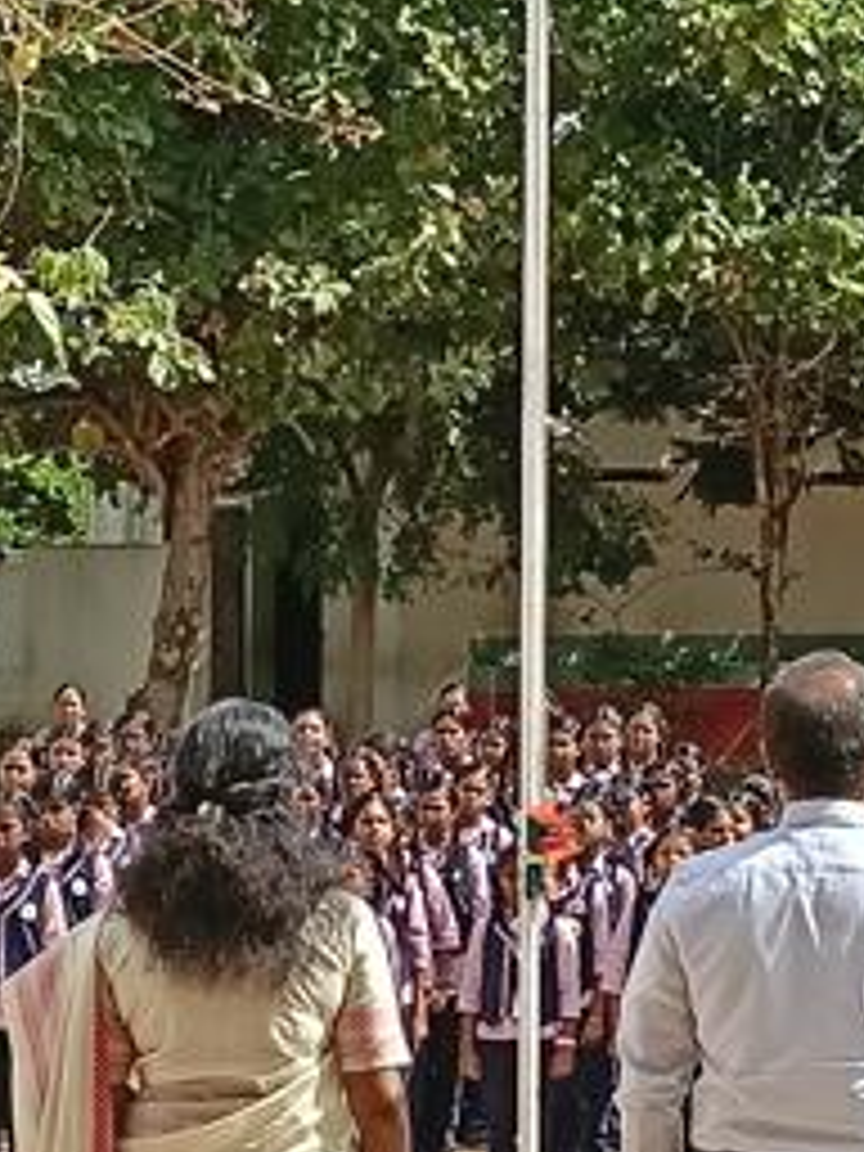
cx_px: 558
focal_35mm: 141
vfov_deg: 14.0
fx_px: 4692
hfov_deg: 10.5
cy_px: 648
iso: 50
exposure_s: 1/535
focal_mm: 3.98
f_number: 1.8
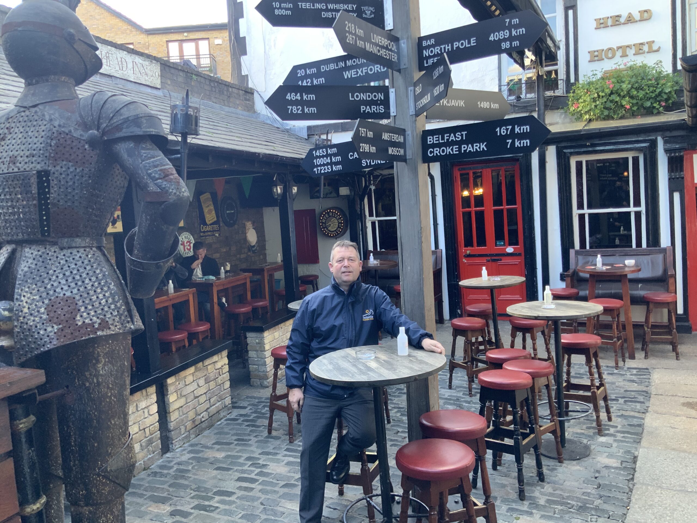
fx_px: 584
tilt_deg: -5.6
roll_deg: +3.5
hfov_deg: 61.7
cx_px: 348
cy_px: 262
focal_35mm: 29
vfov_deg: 48.2
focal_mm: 3
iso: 50
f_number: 1.8
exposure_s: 1/51
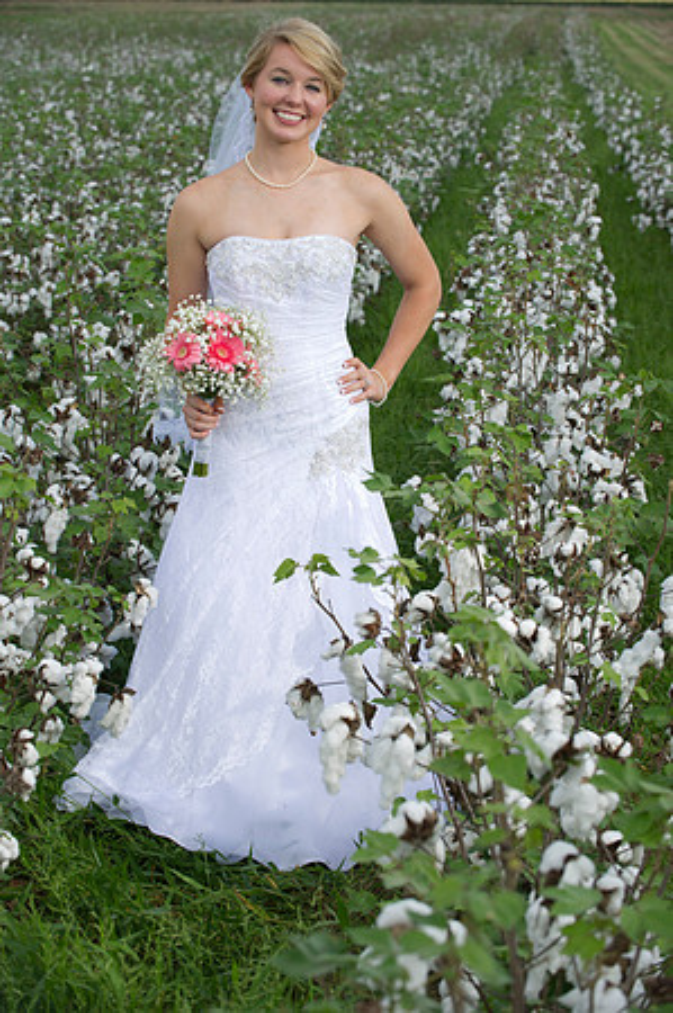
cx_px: 336
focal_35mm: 95
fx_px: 2670
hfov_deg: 14.4
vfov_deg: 21.5
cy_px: 506
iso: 160
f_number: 6.3
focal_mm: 95
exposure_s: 1/200
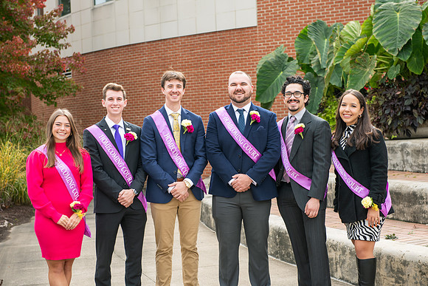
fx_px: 832
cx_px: 214
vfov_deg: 19.5
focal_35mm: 70
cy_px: 143
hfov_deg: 28.8
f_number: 4.5
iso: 160
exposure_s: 1/250
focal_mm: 70
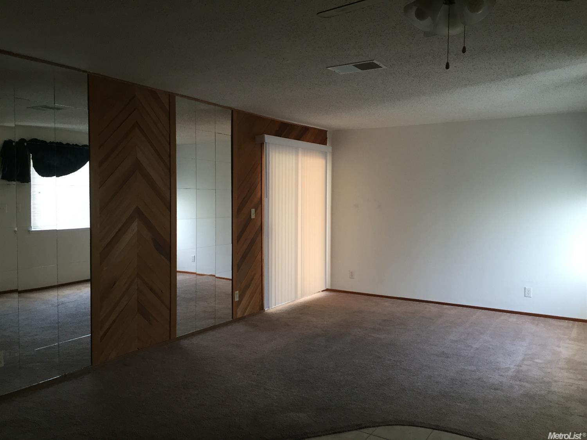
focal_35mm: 29
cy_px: 220
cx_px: 294
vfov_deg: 48.2
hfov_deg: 61.7
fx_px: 492
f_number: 2.2
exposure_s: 1/30
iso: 100
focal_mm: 4.15
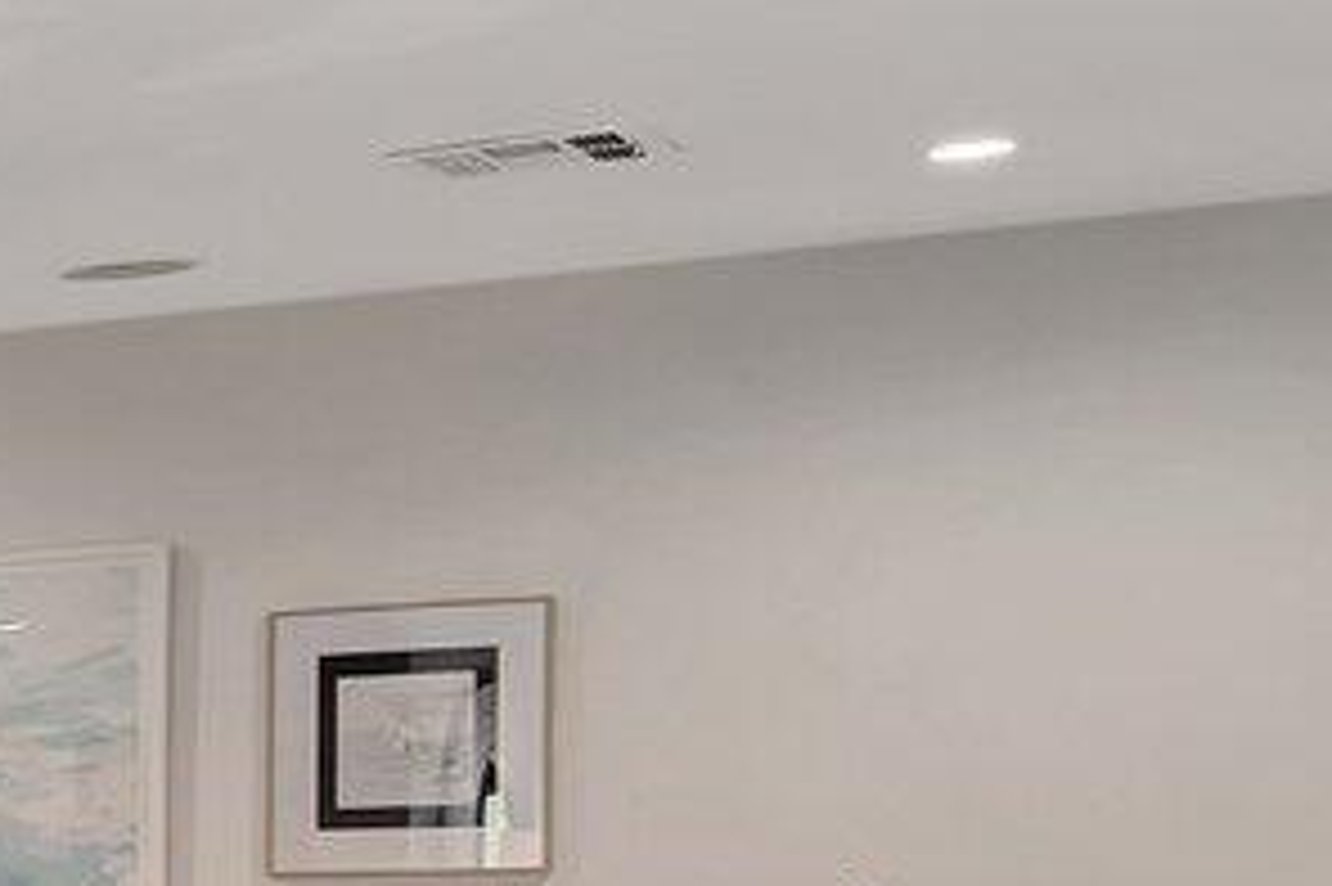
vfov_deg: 13.3
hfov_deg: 11.1
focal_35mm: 101
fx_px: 3741
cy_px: 902
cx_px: -2763
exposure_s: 1/5
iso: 400
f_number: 8
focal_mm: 14.6
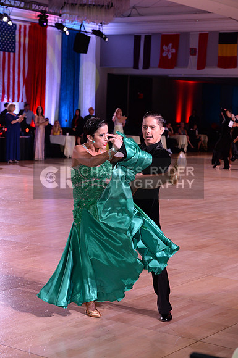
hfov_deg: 17.4
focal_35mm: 78
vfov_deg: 26.0
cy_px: 179
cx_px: 119
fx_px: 776
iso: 2000
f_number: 5
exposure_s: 1/250
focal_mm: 78
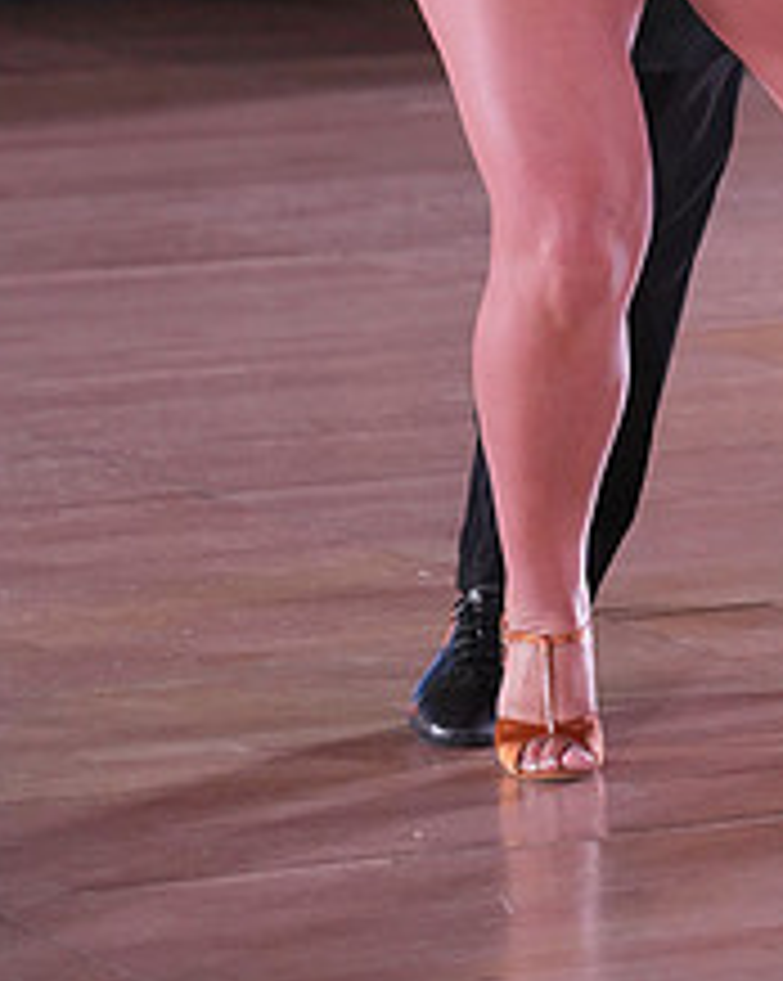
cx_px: 821
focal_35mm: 240
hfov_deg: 6.4
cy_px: -302
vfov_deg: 8.0
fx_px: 6962
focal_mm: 96
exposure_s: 1/400
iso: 2000
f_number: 4
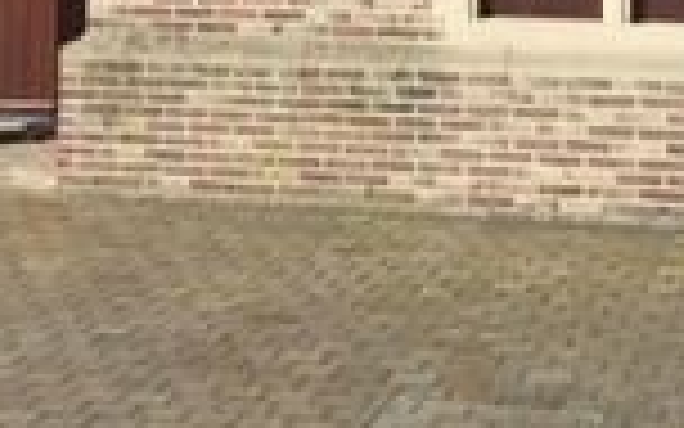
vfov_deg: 10.1
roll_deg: -0.5
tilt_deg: +7.4
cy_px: -387
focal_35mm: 121
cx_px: 153
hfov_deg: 17.1
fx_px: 2256
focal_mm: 4.15
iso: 32
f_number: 2.2
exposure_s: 1/2825
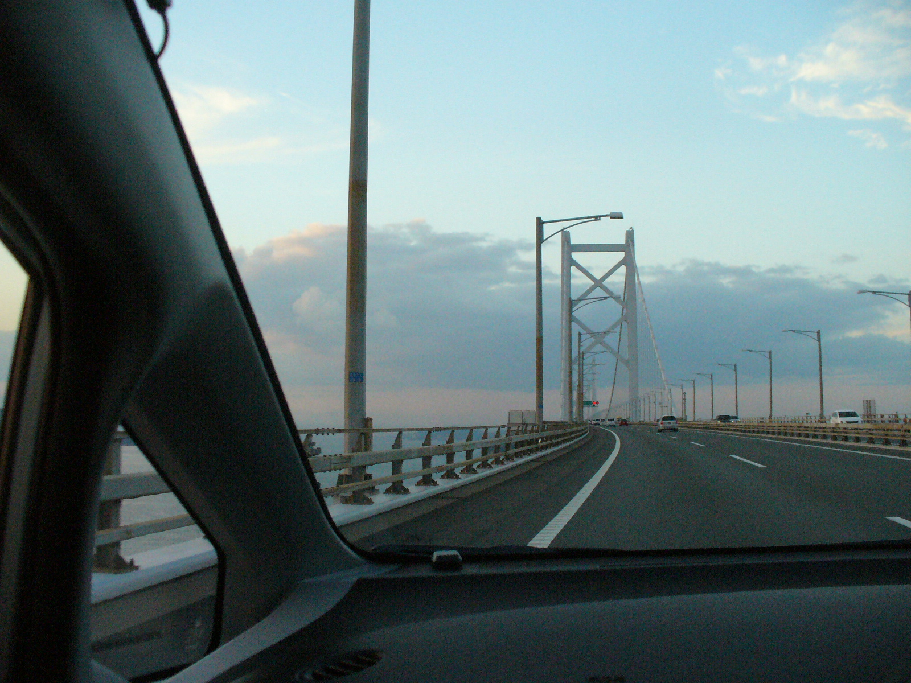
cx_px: 456
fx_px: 974
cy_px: 342
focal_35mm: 37
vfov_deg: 38.7
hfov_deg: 50.1
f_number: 2.8
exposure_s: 1/400
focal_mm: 6.1
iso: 400
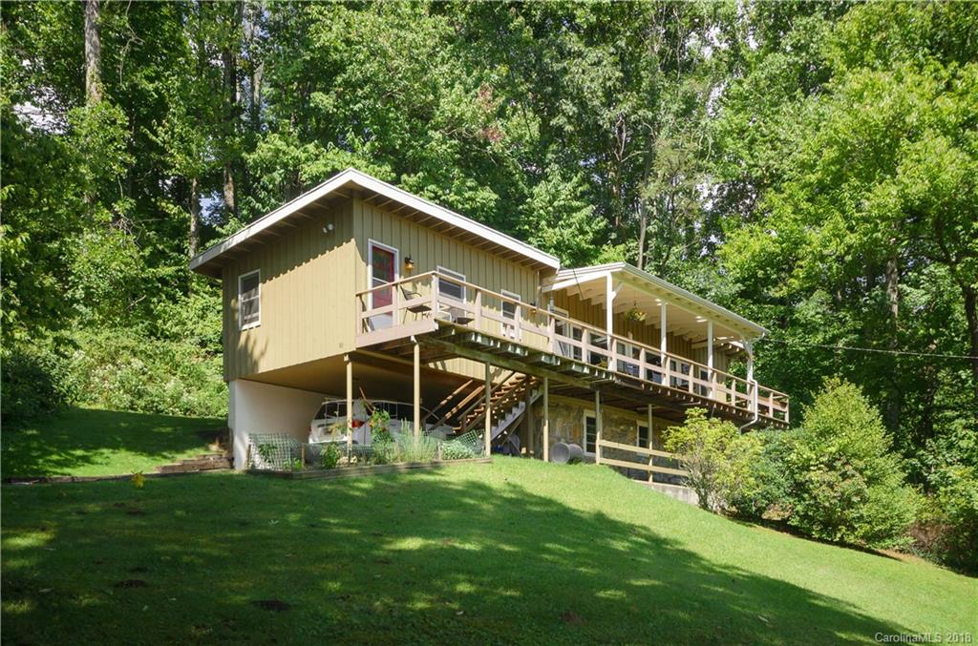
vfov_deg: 43.4
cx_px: 489
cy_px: 323
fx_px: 813
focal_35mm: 30
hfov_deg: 62.1
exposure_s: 1/640
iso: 250
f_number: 7.1
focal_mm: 20
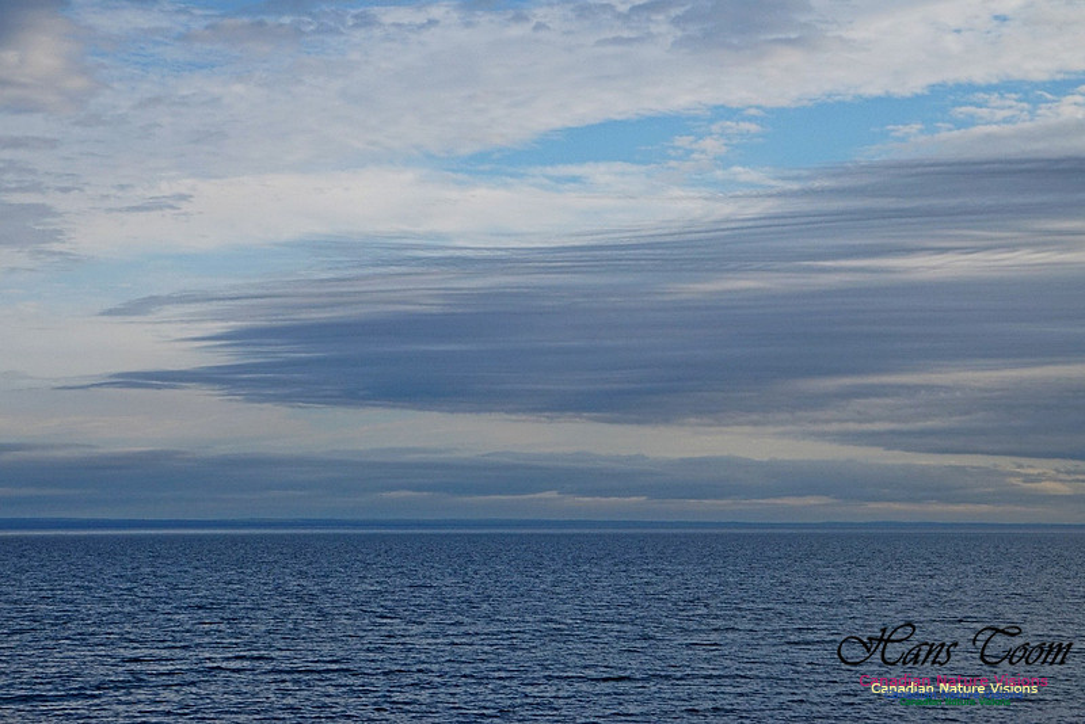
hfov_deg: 24.6
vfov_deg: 16.6
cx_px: 542
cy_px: 362
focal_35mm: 82
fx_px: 2487
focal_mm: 55
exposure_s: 1/1000
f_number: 11
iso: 800
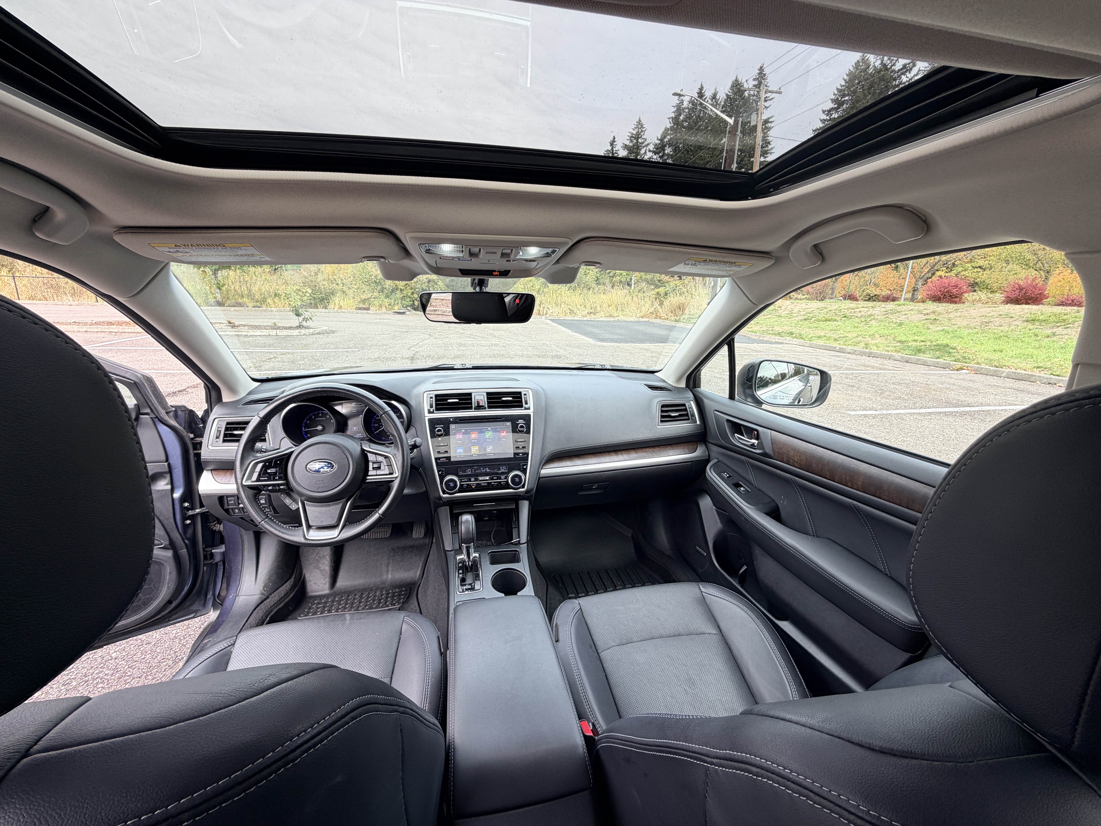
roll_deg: -1.9
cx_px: 550
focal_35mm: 14
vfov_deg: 85.7
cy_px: 413
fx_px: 445
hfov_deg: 102.1
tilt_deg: -14.4
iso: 40
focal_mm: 2.22
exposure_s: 1/139
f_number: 2.2
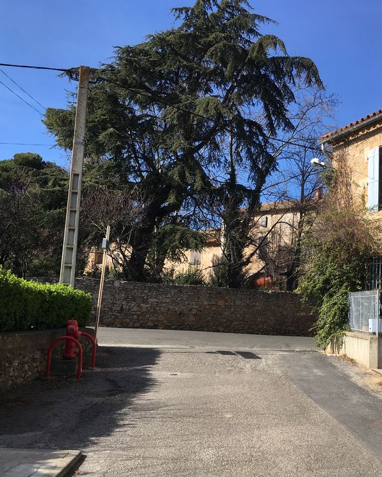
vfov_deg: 47.9
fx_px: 537
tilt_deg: +8.7
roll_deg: -3.0
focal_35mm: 38
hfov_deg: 38.8
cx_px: 249
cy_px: 239
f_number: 2.2
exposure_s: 1/1326
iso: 25
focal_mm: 4.15
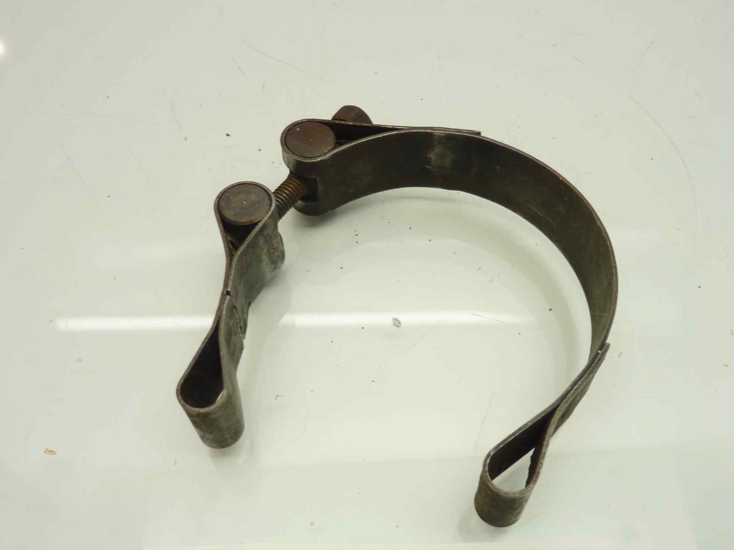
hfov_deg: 56.7
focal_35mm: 32
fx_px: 679
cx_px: 406
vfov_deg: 43.8
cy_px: 340
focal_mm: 4.1
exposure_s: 1/20
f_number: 3.3
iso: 80
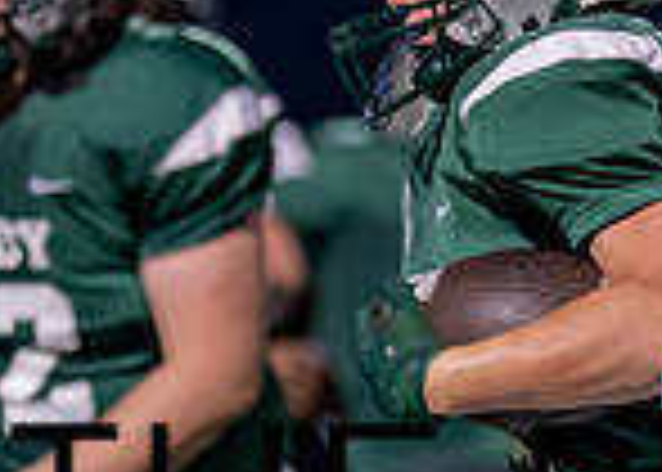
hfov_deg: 2.5
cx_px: 533
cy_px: 521
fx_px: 15022
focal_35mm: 799
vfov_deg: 1.8
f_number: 1.8
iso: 1250
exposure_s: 1/1000
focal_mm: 135
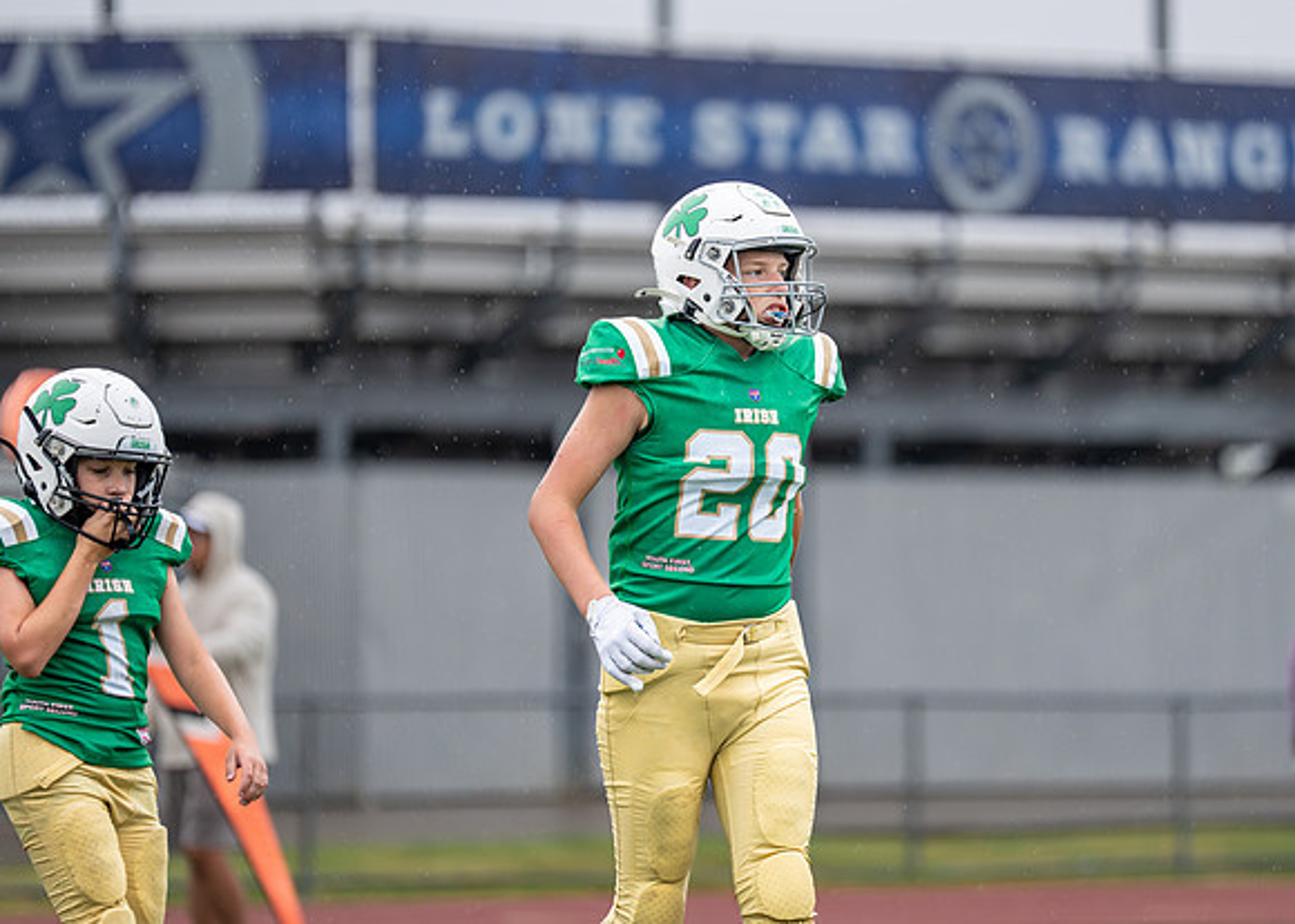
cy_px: 410
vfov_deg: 5.6
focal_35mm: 257
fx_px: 9445
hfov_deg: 7.8
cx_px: 715
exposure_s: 1/1000
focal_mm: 200
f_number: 2.8
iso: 400
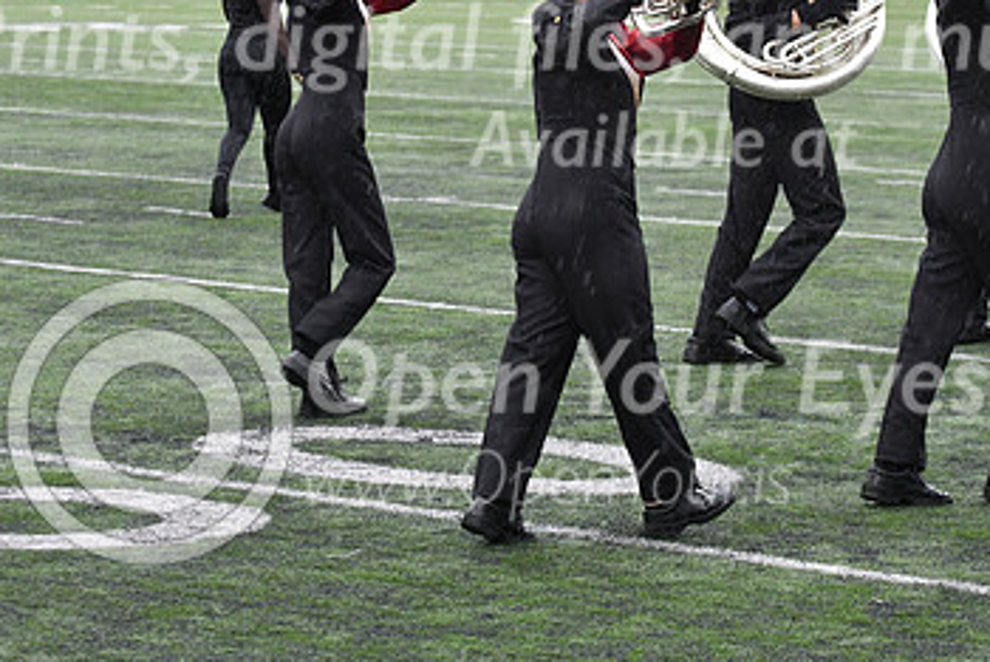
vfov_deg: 7.9
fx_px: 4789
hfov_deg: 11.8
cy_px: 188
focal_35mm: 174
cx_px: 665
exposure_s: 1/500
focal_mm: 70
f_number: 4
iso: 1000
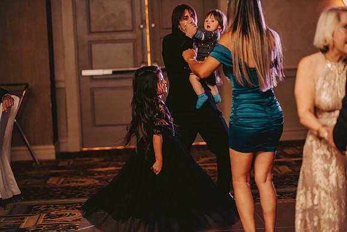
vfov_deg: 10.6
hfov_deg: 15.8
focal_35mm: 130
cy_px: 116
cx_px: 174
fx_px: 1253
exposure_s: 1/60
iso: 800
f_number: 2.8
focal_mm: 130
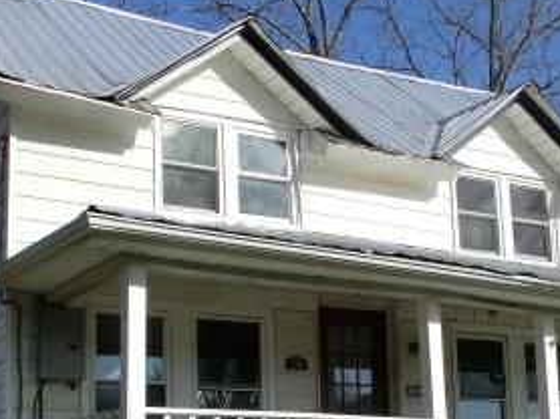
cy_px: 326
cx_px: 344
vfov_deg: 19.2
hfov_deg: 25.6
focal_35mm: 76
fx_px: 1228
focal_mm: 5.86
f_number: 9.4
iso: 100
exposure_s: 1/200
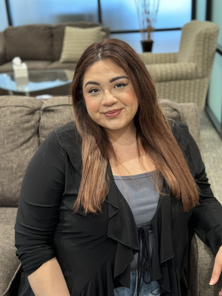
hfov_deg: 30.3
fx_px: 410
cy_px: 148
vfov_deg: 39.7
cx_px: 111
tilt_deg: -22.7
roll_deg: +2.7
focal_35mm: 48
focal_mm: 6.86
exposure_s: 1/60
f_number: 1.78
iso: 250
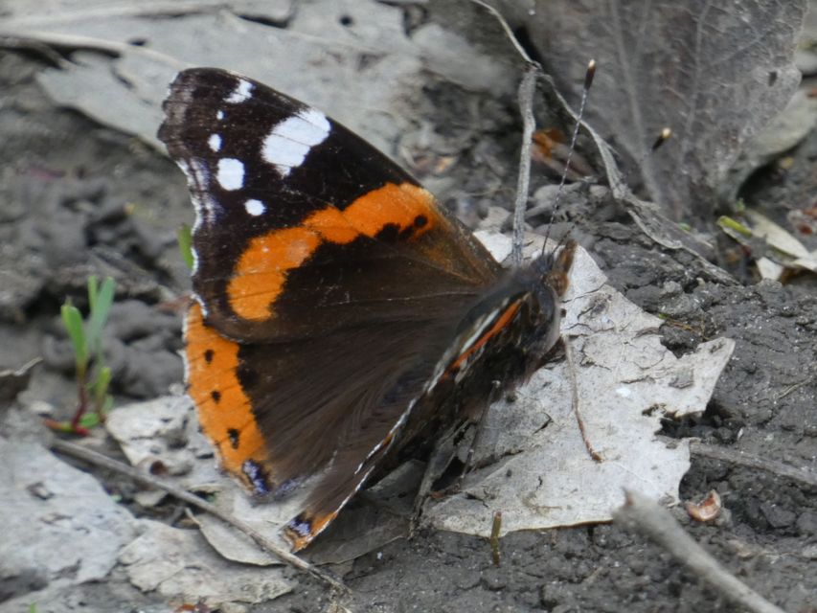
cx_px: 408
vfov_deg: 2.0
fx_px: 17869
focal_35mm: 757
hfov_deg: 2.6
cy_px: 306
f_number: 5.6
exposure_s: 1/100
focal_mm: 135.6
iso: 250
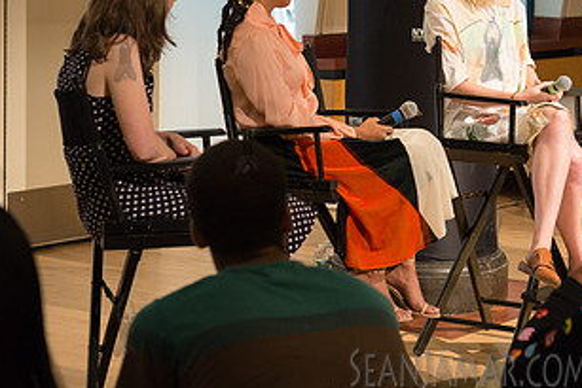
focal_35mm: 117
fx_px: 1892
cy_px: 48
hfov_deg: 17.3
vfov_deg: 11.7
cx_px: 491
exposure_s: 1/200
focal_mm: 62
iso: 2500
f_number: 4
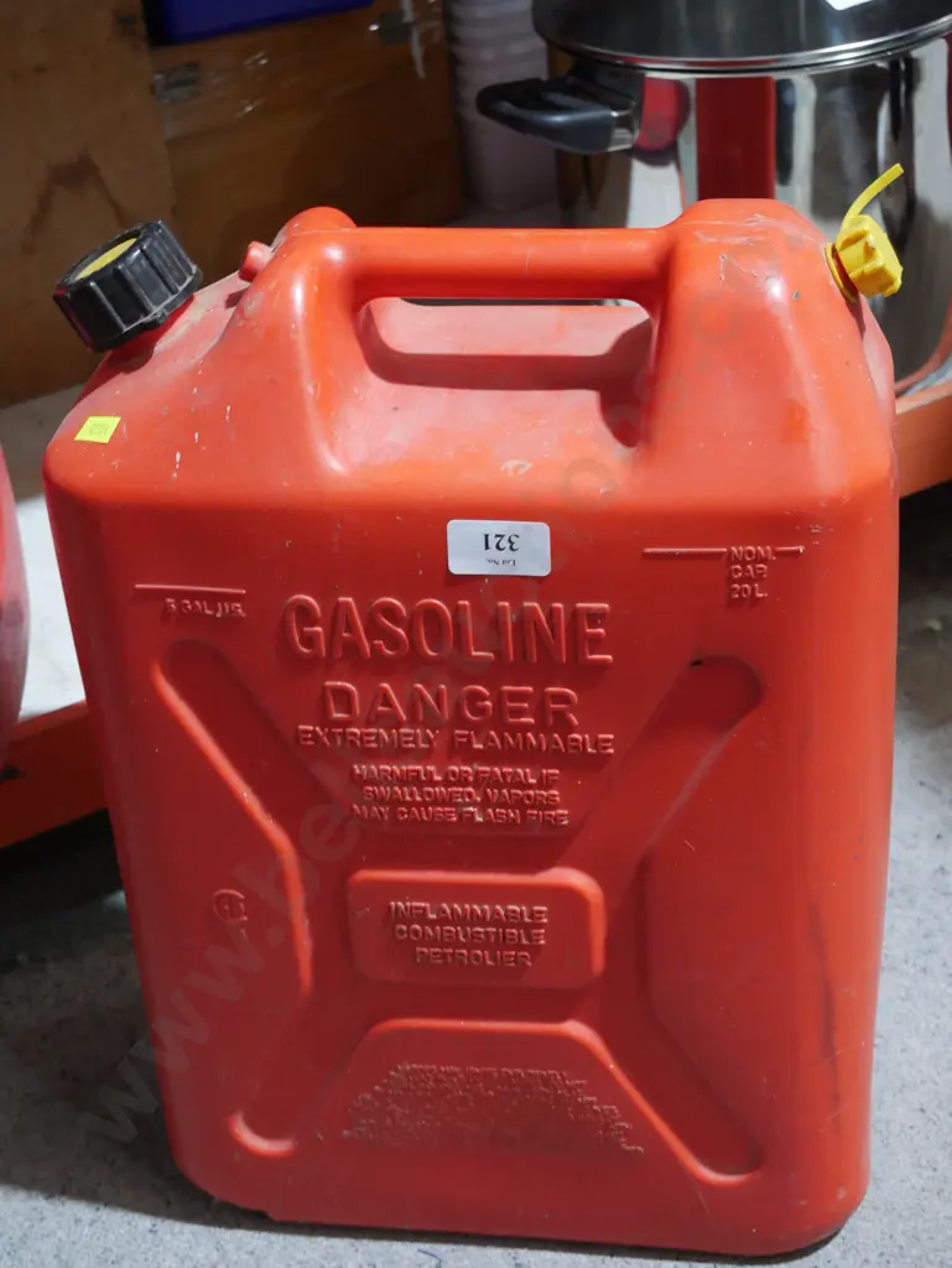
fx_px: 2125
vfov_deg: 33.2
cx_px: 476
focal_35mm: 58
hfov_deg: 25.3
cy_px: 634
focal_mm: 29
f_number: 5.4
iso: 1600
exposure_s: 1/60
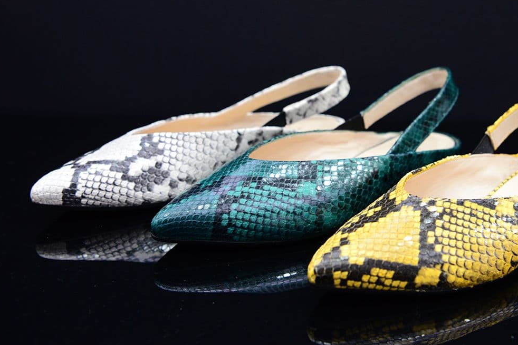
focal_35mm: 55
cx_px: 310
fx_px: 791
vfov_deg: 24.6
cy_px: 140
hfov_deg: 36.1
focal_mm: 45
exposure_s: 1/320
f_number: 5.6
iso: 2500
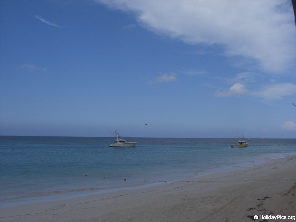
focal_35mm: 38
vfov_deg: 37.7
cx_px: 148
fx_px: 325
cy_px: 111
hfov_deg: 49.0
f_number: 8
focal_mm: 6.2
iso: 64
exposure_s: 1/320
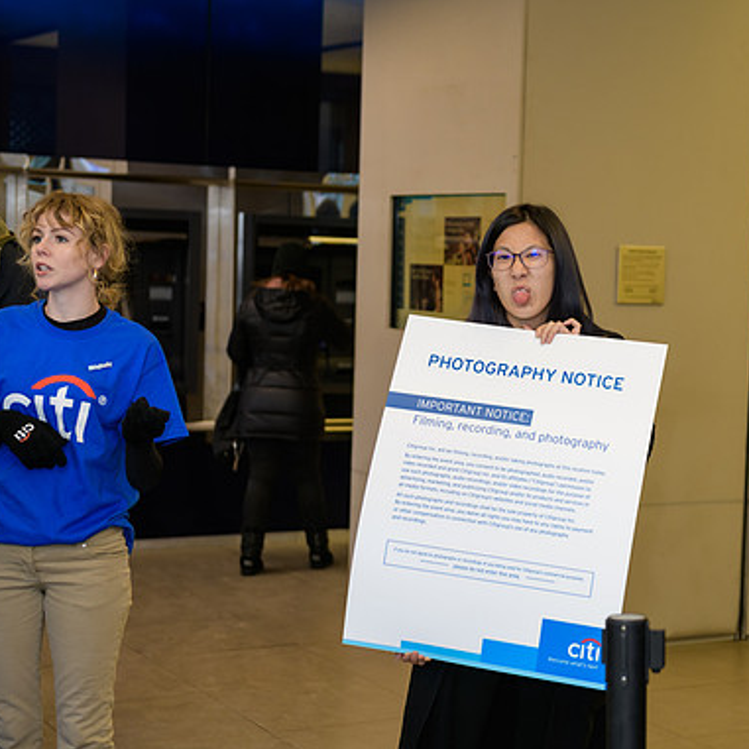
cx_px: 543
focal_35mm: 75
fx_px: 1836
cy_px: 378
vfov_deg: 23.1
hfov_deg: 22.9
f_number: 3.2
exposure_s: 1/125
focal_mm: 58
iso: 400
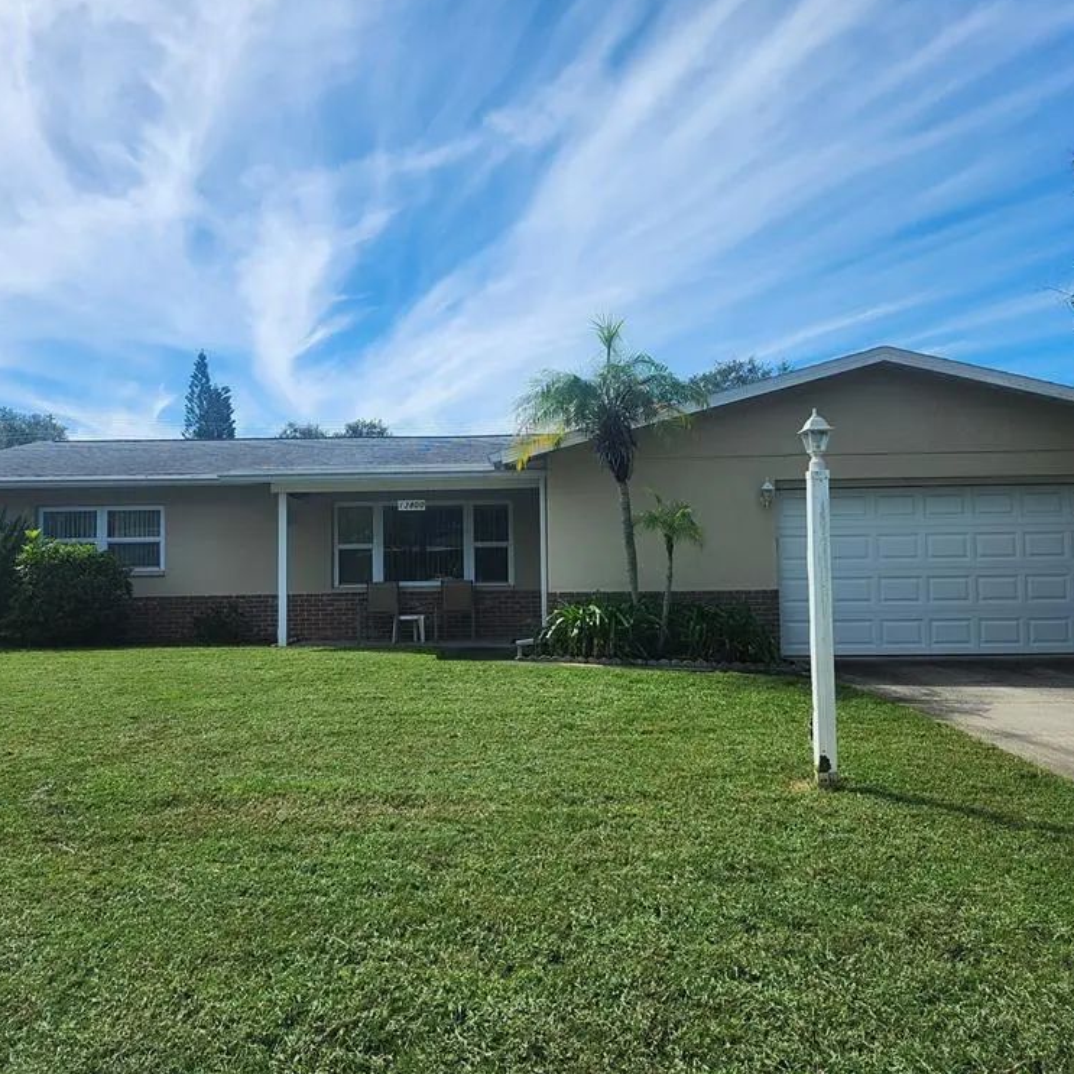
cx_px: 517
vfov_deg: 57.3
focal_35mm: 28
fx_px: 983
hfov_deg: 57.3
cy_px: 522
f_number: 1.8
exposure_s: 1/1936
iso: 25
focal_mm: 5.54
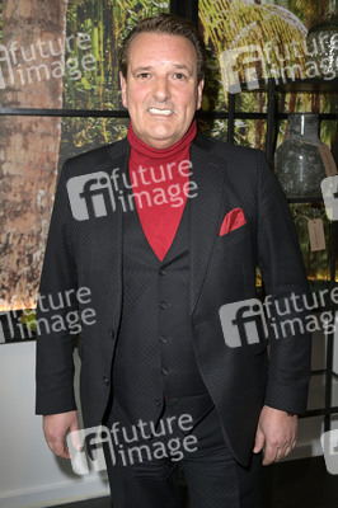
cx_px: 169
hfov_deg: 35.0
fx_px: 536
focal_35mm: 38
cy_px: 254
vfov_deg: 50.7
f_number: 5.6
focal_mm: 38
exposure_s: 1/250
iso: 800
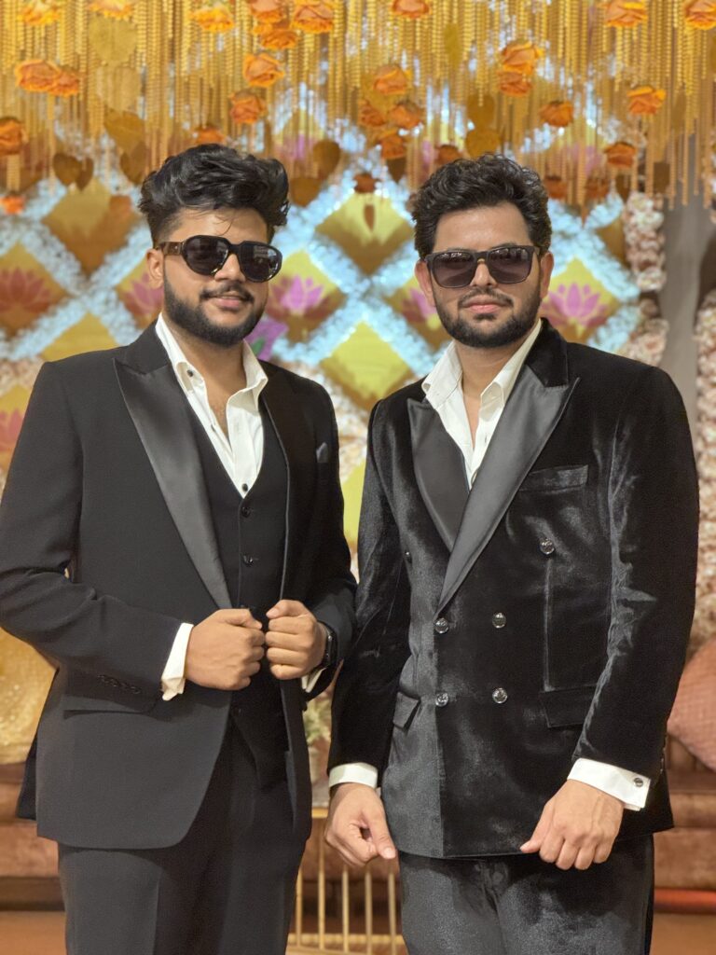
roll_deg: -1.2
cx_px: 358
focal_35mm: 120
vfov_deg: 16.4
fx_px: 3309
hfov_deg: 12.3
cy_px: 478
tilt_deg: -0.5
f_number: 2.8
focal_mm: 15.66
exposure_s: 1/33
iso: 800
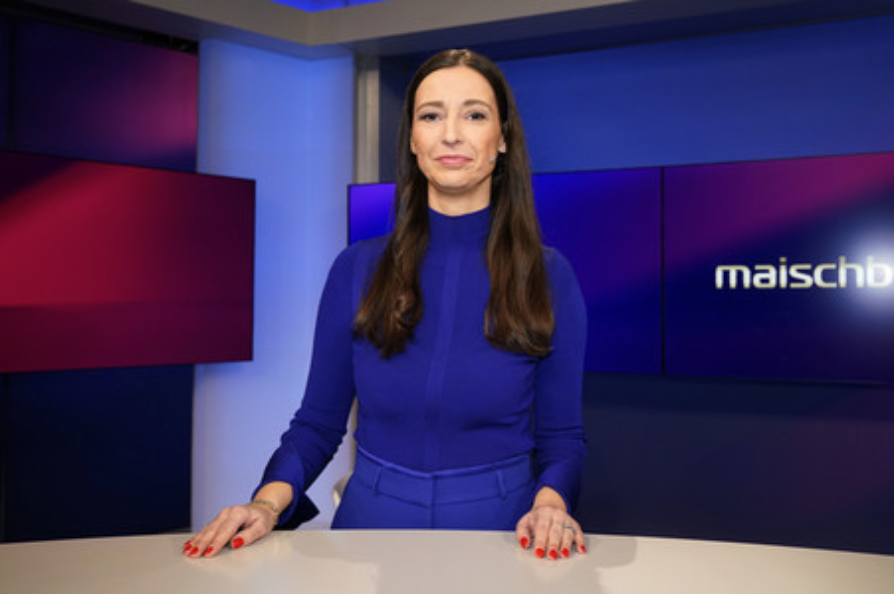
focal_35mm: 31
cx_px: 447
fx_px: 769
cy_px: 297
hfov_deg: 60.3
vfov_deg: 42.3
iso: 2000
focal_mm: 31
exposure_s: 1/160
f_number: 5
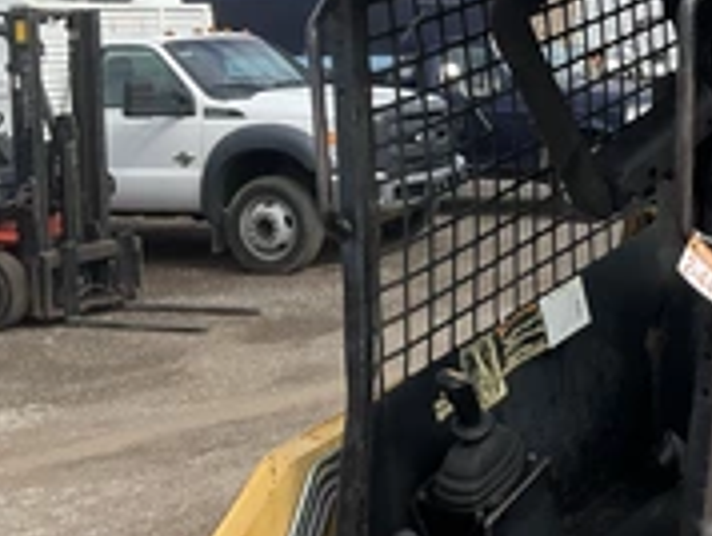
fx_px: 1339
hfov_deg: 28.8
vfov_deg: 22.5
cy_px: 160
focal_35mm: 65
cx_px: 624
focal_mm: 3
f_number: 1.8
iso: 25
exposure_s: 1/1412
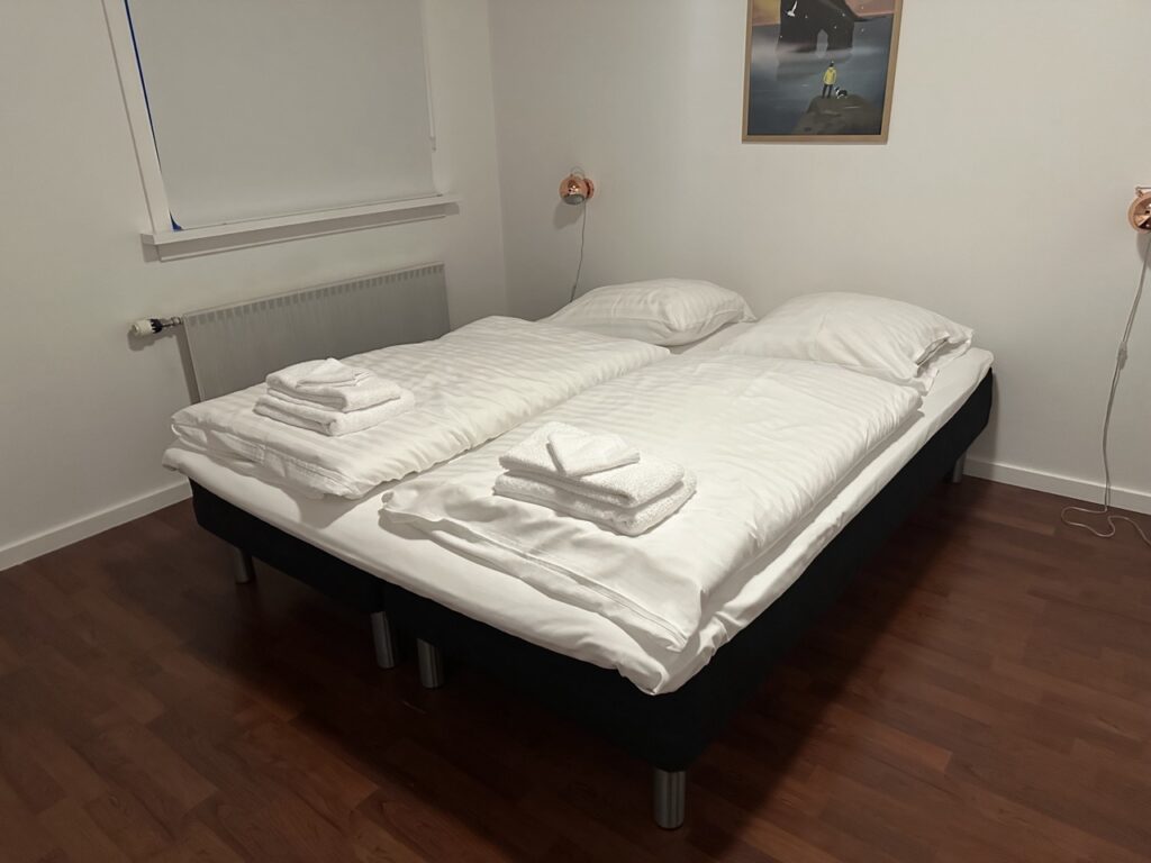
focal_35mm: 24
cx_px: 576
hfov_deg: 71.6
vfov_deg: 56.8
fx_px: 798
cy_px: 432
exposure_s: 1/50
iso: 800
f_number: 1.78
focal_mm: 6.86
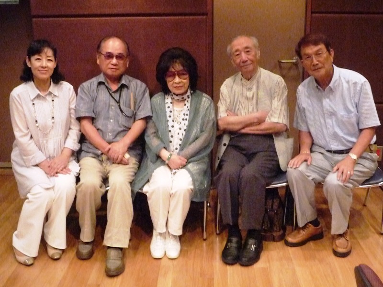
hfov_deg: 43.9
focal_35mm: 43
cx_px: 192
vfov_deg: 33.6
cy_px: 144
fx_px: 476
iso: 2500
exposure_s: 1/40
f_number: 4.5
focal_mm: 7.5
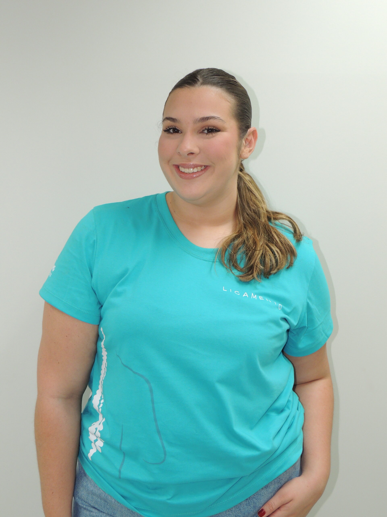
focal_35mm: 40
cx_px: 194
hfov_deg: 36.0
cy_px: 258
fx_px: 596
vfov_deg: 46.8
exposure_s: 1/50
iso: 250
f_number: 3.3
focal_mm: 7.1
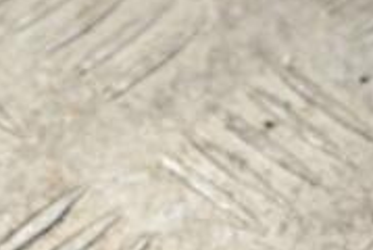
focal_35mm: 241
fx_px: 2501
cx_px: 71
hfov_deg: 8.5
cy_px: 369
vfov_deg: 5.7
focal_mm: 48
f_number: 5.6
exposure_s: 1/30
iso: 250
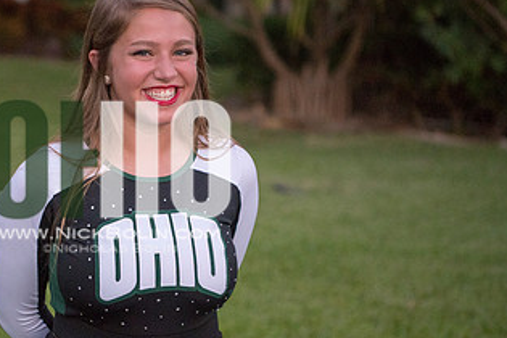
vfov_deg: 10.6
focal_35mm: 129
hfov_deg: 15.8
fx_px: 1817
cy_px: 176
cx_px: 109
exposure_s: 1/1600
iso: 2000
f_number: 3.2
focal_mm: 70
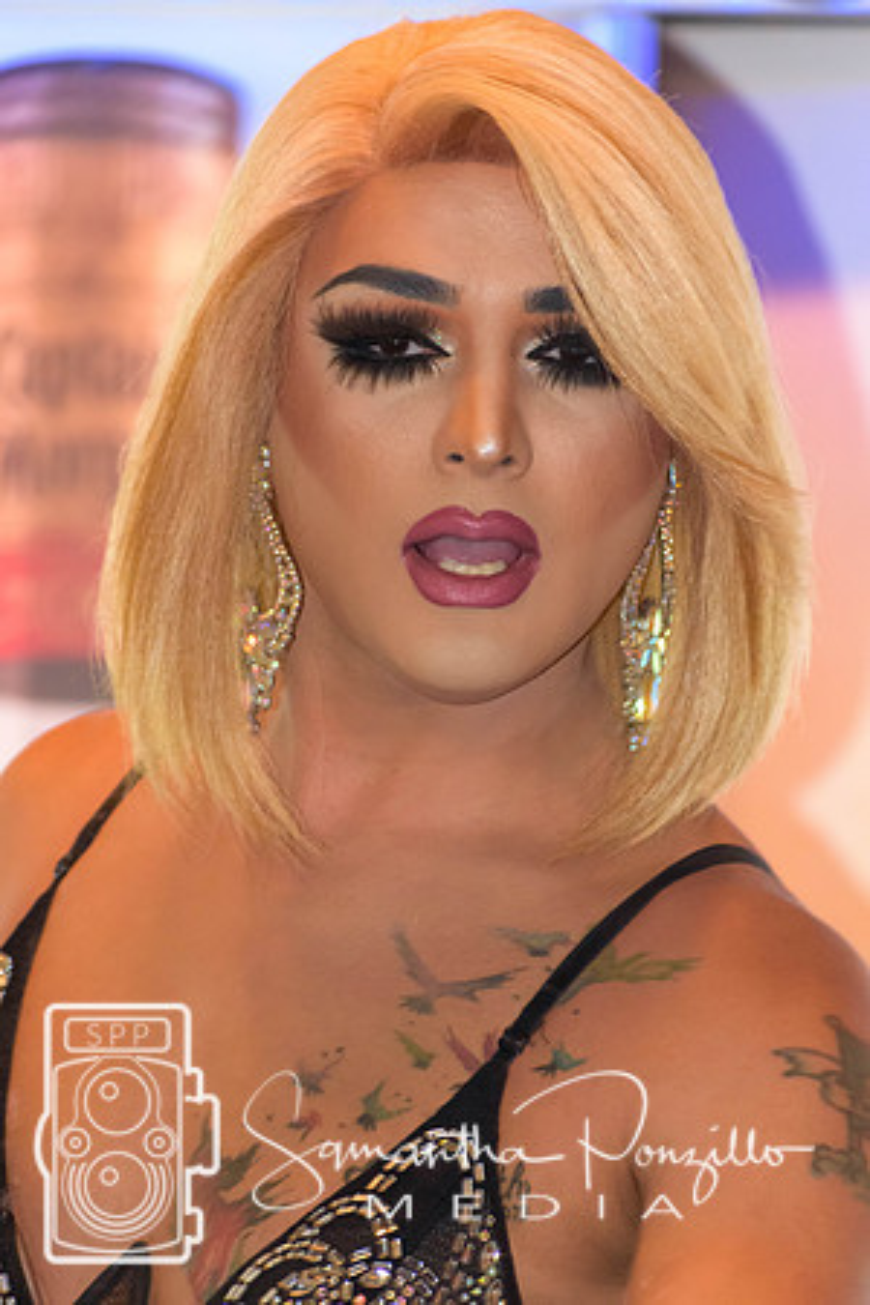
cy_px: 652
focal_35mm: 270
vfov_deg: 7.6
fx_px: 9787
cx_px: 435
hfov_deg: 5.1
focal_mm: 180
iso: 3600
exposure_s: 1/60
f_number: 5.3
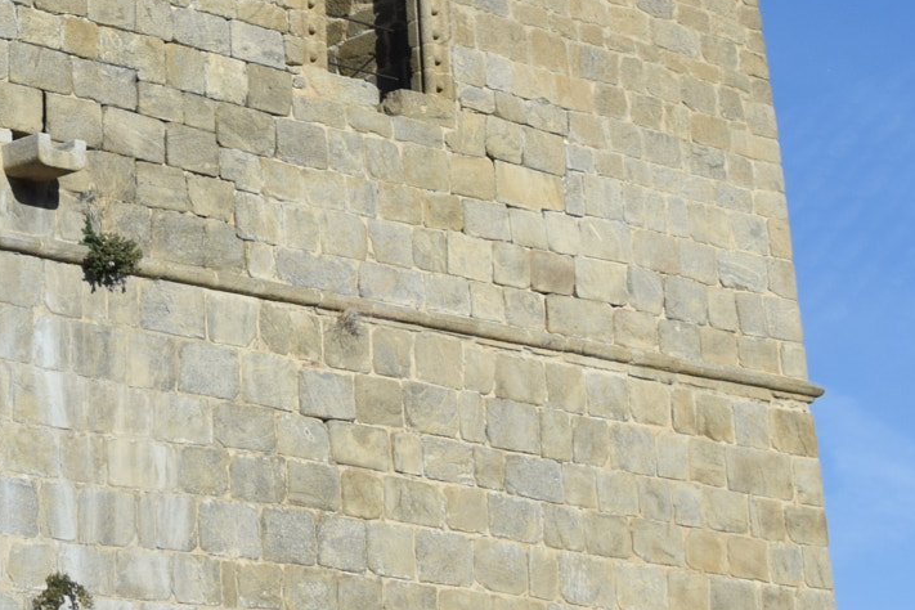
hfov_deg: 16.7
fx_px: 3075
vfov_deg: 11.0
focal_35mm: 121
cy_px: -189
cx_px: 76
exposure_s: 1/250
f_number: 8
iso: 320
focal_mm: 28
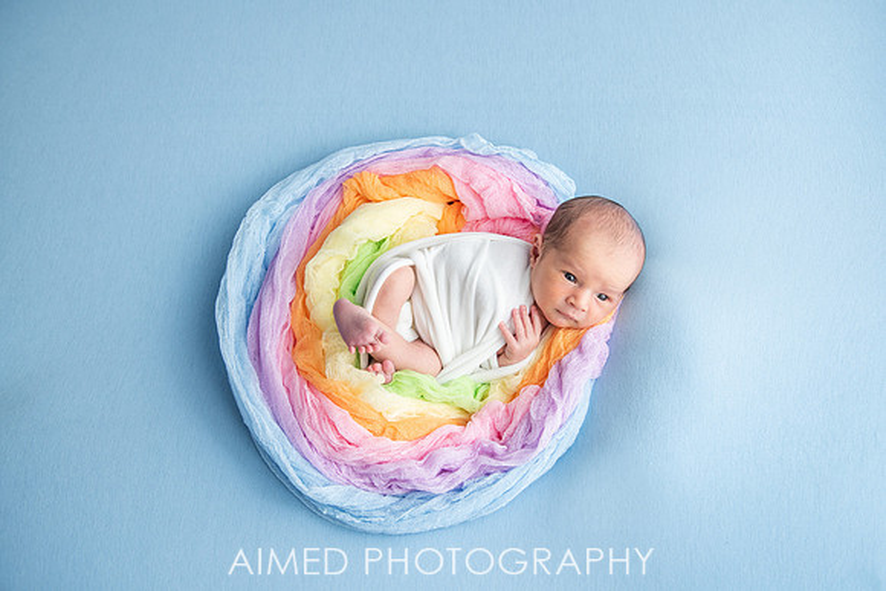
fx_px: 795
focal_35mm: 32
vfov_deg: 40.8
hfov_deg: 58.3
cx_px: 461
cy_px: 296
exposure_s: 1/160
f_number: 3.5
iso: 250
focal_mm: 31
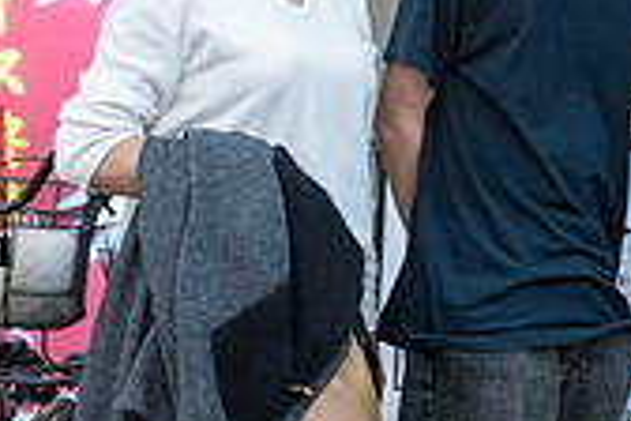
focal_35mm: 142
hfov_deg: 13.5
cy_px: 135
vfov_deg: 9.7
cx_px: 968
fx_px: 2489
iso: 1400
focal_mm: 32
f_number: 4.5
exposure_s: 1/60
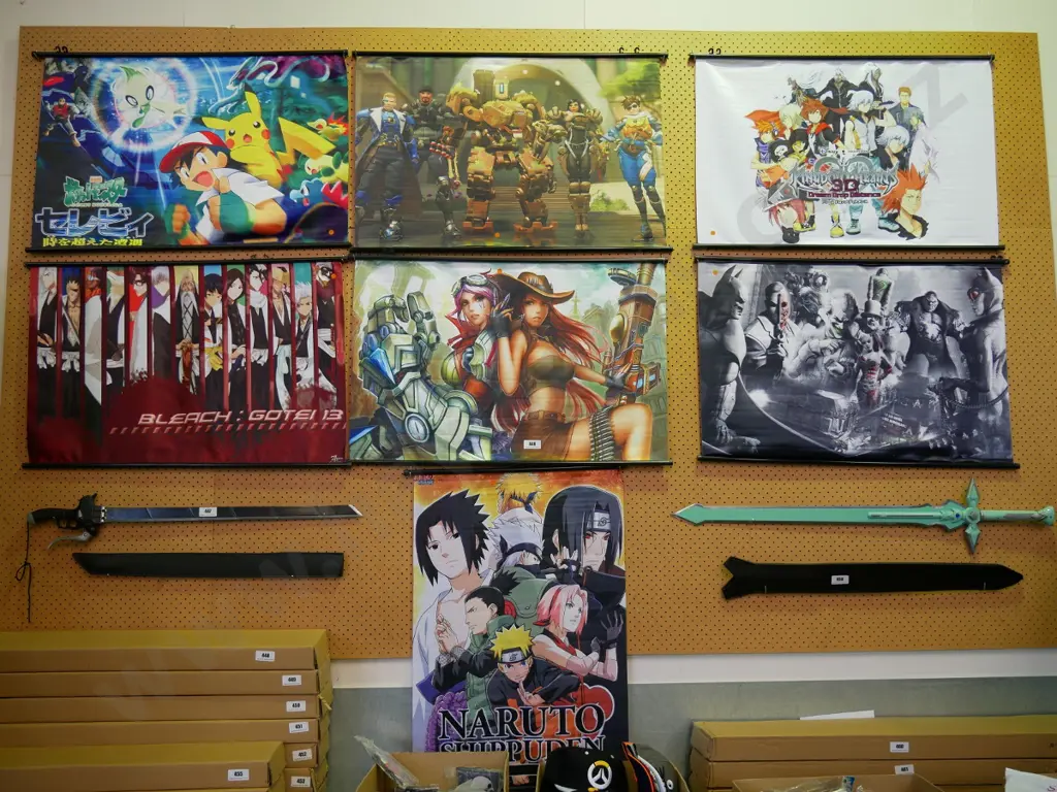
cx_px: 528
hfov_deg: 54.0
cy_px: 396
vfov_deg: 41.8
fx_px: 1038
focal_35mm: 34
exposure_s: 1/60
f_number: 3.8
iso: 400
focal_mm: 17
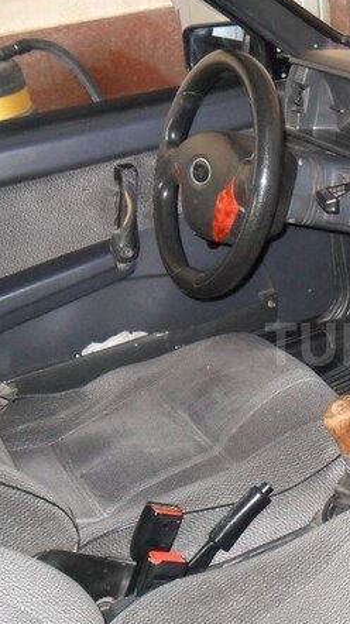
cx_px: 409
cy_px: 344
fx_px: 942
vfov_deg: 36.6
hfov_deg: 19.9
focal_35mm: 57
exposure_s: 1/45
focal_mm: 6.3
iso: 320
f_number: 3
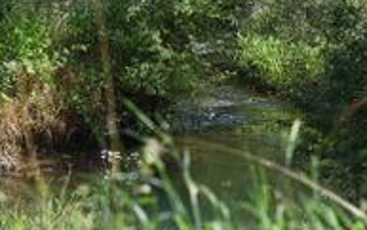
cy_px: 44
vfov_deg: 4.2
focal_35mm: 317
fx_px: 3173
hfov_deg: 6.6
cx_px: 197
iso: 1000
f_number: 8
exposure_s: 1/1000
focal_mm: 150
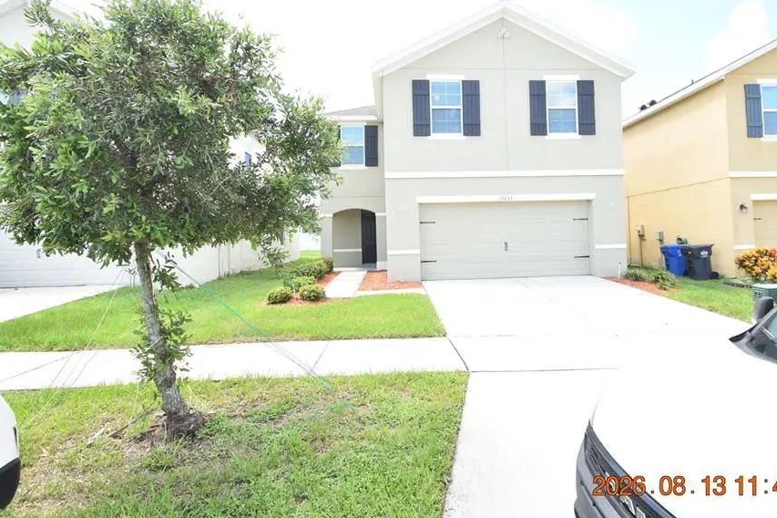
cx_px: 421
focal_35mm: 18
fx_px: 388
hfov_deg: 89.8
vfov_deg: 67.0
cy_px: 222
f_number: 8
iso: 360
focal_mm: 10
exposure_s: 1/250
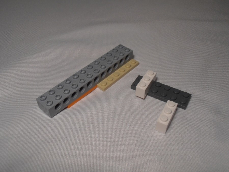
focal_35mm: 37
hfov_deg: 50.1
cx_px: 114
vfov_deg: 38.7
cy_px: 86
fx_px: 245
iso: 80
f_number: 3.9
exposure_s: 1/60
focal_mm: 6.61
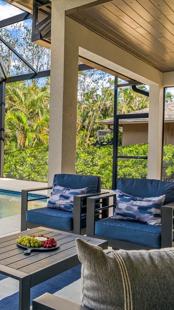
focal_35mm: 38
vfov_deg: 52.8
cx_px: -27
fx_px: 312
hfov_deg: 27.9
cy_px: 156
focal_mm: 24
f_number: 10
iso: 400
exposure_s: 1/25
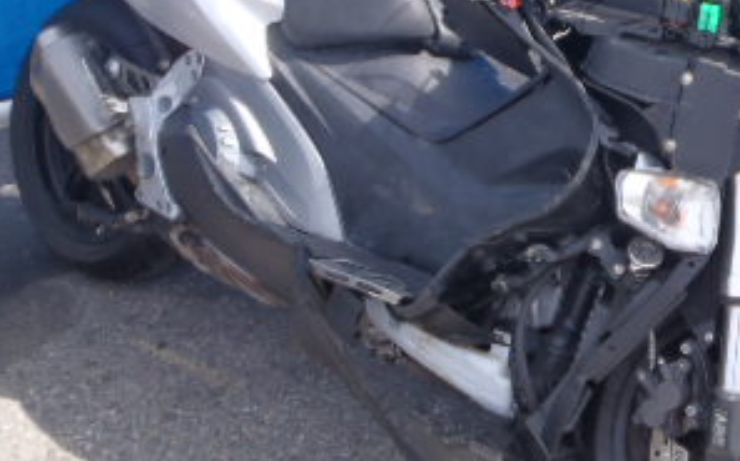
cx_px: 648
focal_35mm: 64
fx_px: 1289
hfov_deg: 30.8
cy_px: 65
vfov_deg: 20.0
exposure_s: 1/200
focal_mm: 5
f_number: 4.5
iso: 80
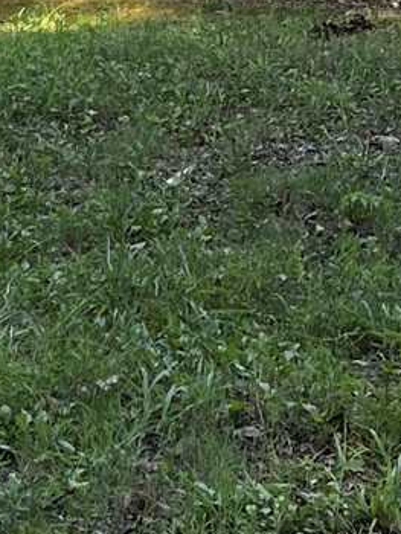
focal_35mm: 171
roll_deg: +1.0
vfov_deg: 10.9
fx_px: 2638
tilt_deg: +2.2
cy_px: -383
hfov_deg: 8.6
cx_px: 399
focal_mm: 5.1
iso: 40
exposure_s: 1/257
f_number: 1.6
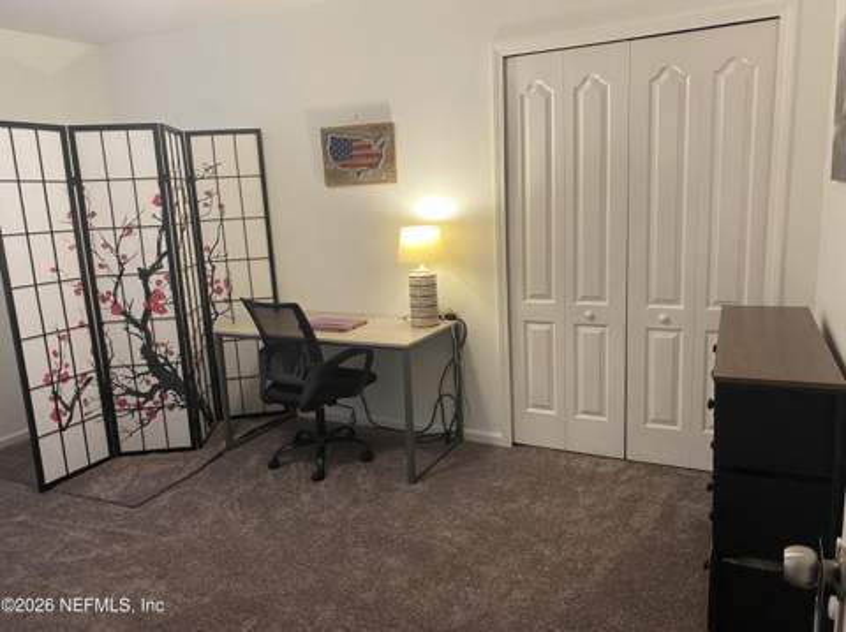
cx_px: 423
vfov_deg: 53.0
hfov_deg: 67.4
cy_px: 316
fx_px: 635
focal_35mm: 26
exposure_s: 1/60
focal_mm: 4.25
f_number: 1.8
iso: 200
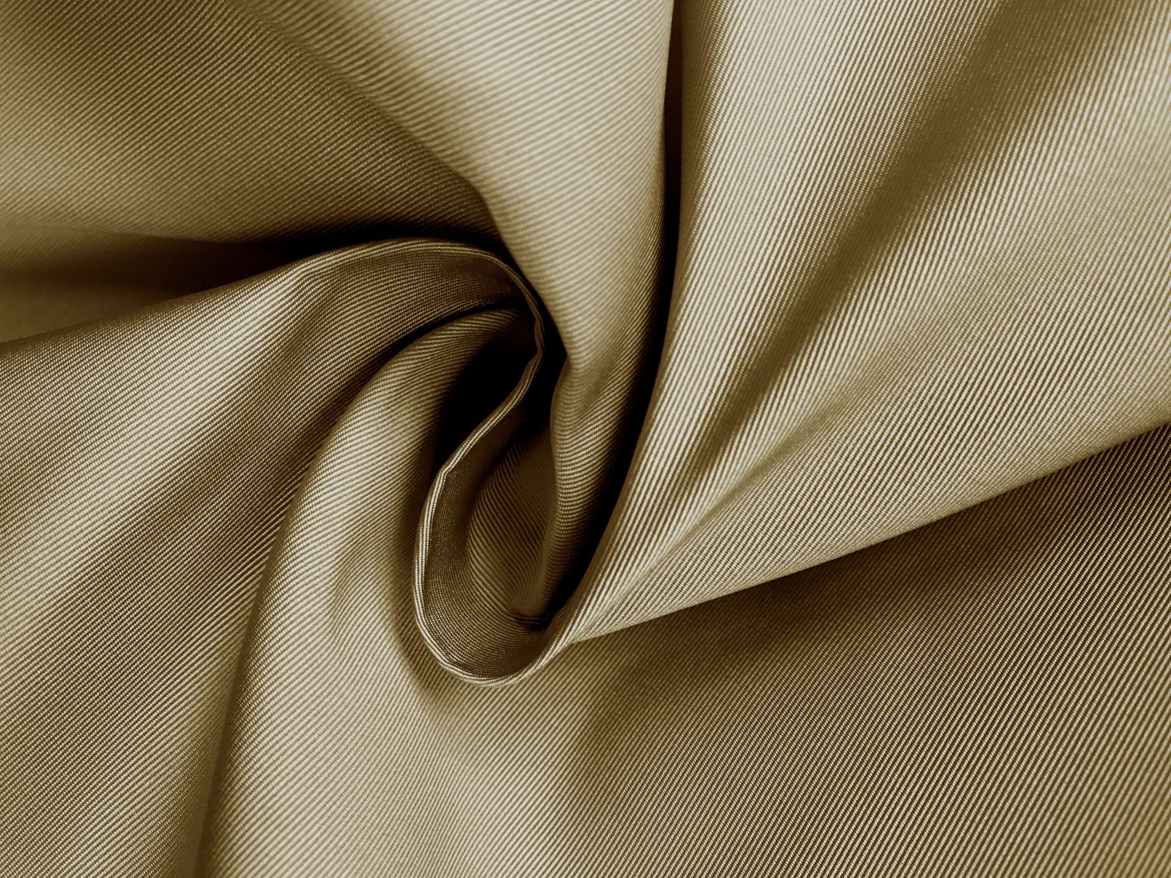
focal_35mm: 28
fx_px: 947
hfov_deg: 63.4
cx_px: 586
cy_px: 439
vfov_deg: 49.7
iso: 40
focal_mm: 3.99
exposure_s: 1/20
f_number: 1.8
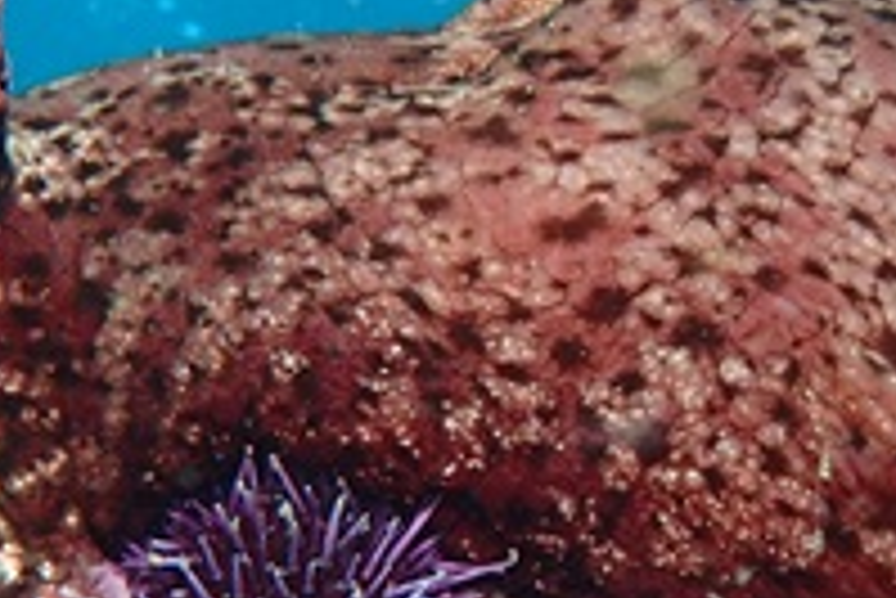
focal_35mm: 101
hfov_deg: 20.0
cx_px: 678
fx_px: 2516
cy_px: 396
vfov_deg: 13.6
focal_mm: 5.14
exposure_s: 1/160
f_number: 3.2
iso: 100
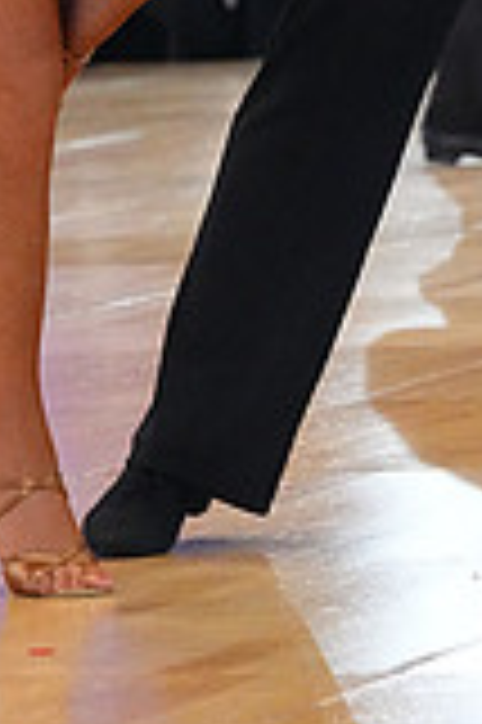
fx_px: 8070
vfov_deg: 5.1
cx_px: 246
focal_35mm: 401
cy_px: -427
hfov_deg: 3.4
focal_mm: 111
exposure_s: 1/400
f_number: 5
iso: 12800
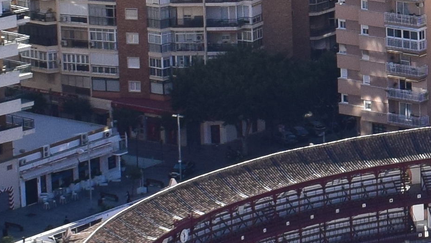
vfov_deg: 4.3
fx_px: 3235
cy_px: -9
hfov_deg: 7.4
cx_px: 803
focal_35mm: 283
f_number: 11
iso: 220
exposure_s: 1/500
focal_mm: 28
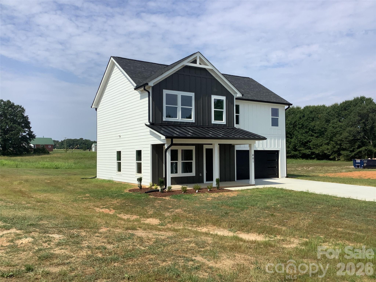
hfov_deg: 58.4
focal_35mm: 31
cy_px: 141
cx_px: 188
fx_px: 337
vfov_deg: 45.4
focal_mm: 3.3
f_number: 2.4
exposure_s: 1/2203
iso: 25
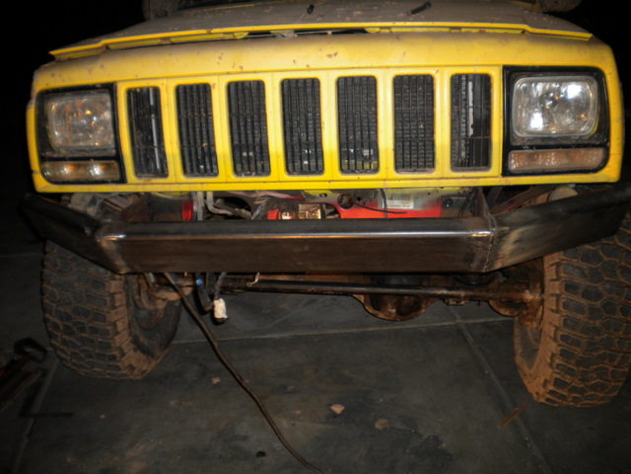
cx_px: 316
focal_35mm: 35
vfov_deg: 40.7
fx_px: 638
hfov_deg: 52.6
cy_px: 237
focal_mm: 6.3
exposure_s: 1/30
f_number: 3.1
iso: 100
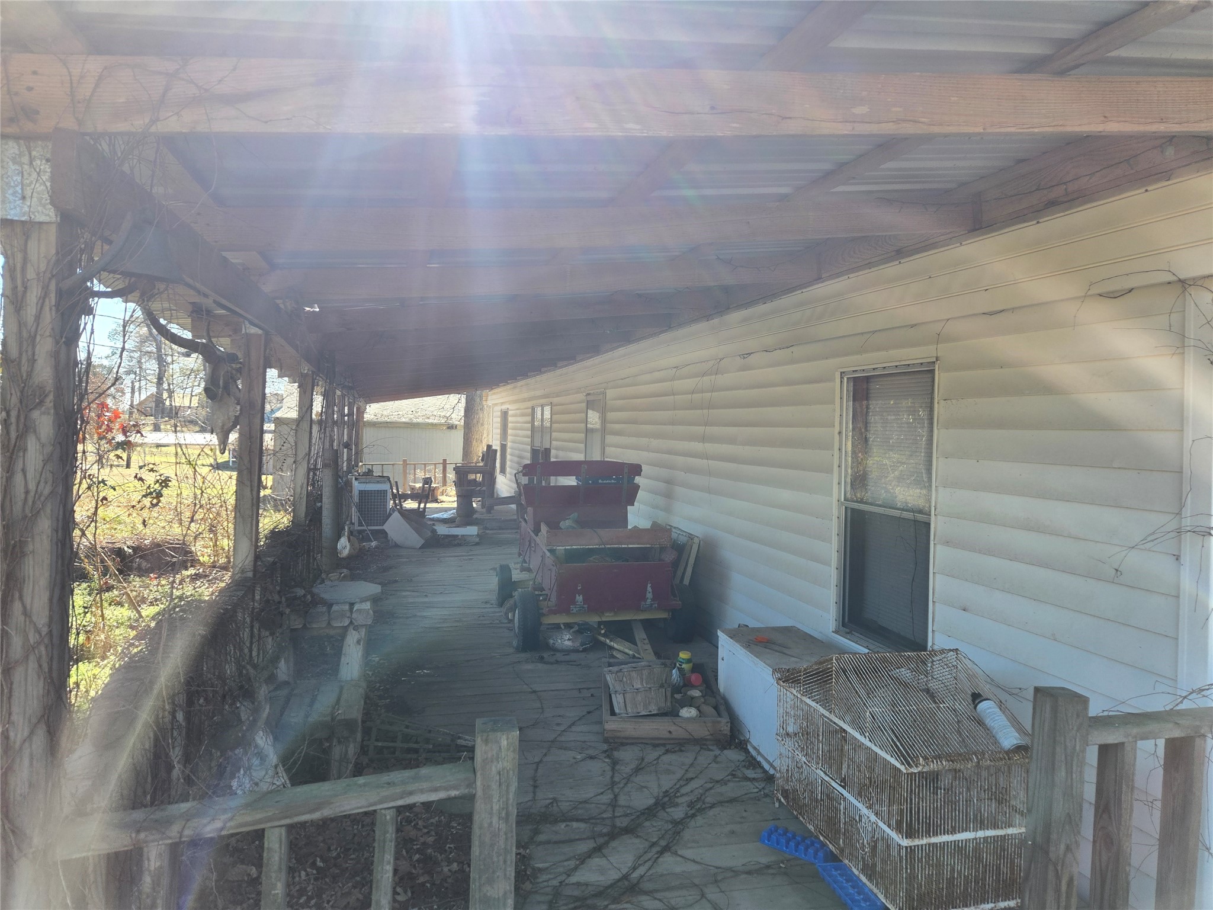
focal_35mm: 23
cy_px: 455
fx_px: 806
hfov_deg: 73.9
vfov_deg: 58.9
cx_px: 606
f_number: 1.8
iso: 80
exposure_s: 1/827
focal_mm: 5.4
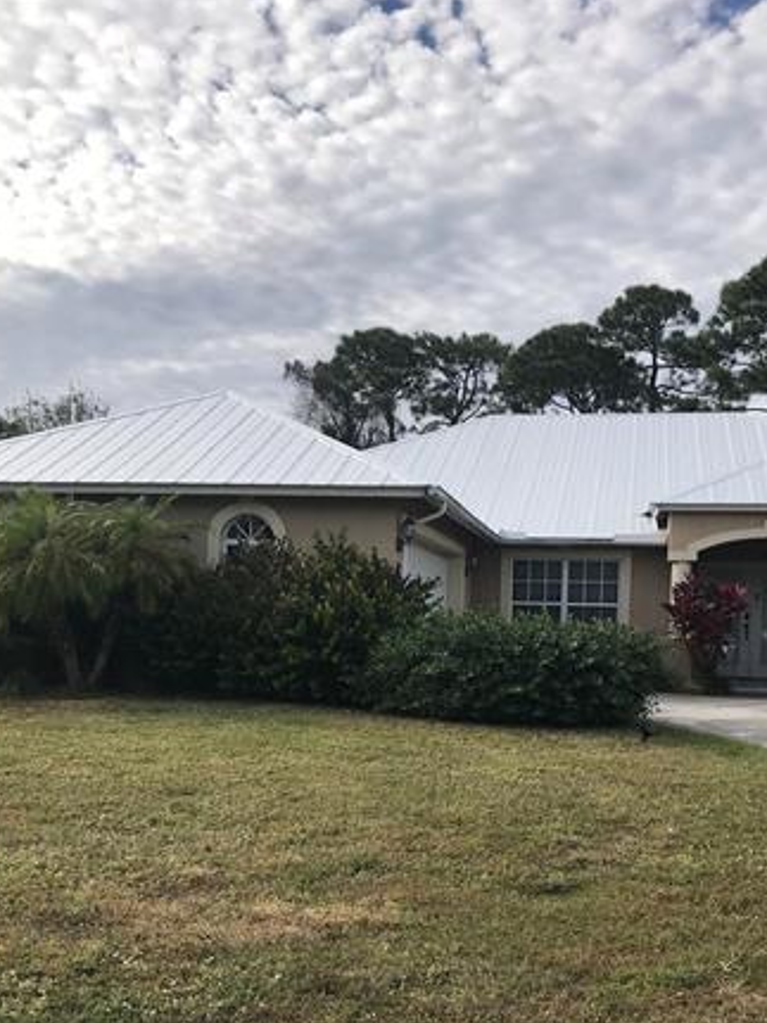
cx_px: 427
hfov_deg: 36.8
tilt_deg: -2.5
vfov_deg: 46.9
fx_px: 1153
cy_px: 700
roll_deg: -0.8
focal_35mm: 39
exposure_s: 1/2740
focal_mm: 3.99
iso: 20
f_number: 1.8
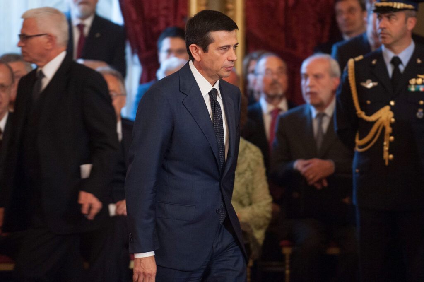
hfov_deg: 10.3
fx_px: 2354
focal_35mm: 200
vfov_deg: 6.9
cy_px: 141
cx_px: 212
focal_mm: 200
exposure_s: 1/160
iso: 2000
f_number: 3.5
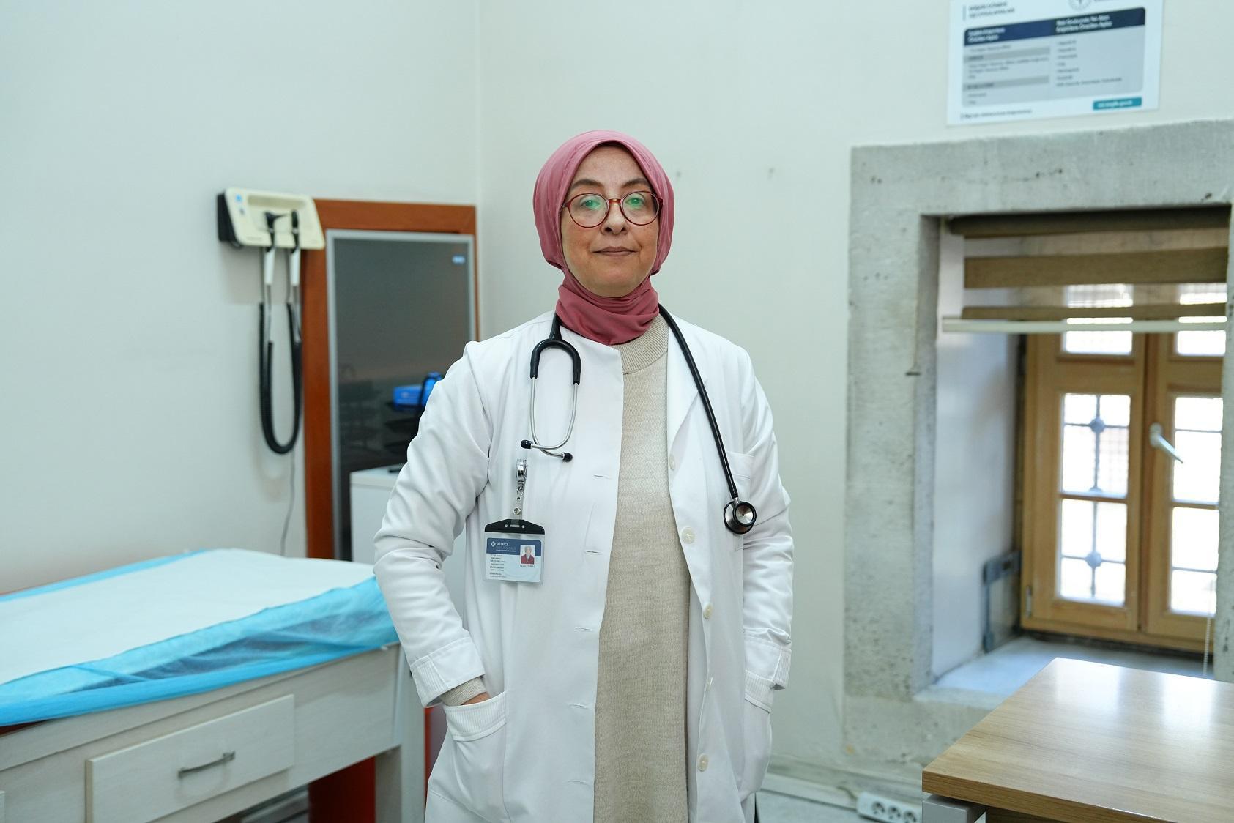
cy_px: 412
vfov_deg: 31.9
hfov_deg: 46.4
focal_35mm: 42
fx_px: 1440
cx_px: 617
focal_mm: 42
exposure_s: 1/125
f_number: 3.2
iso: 1250
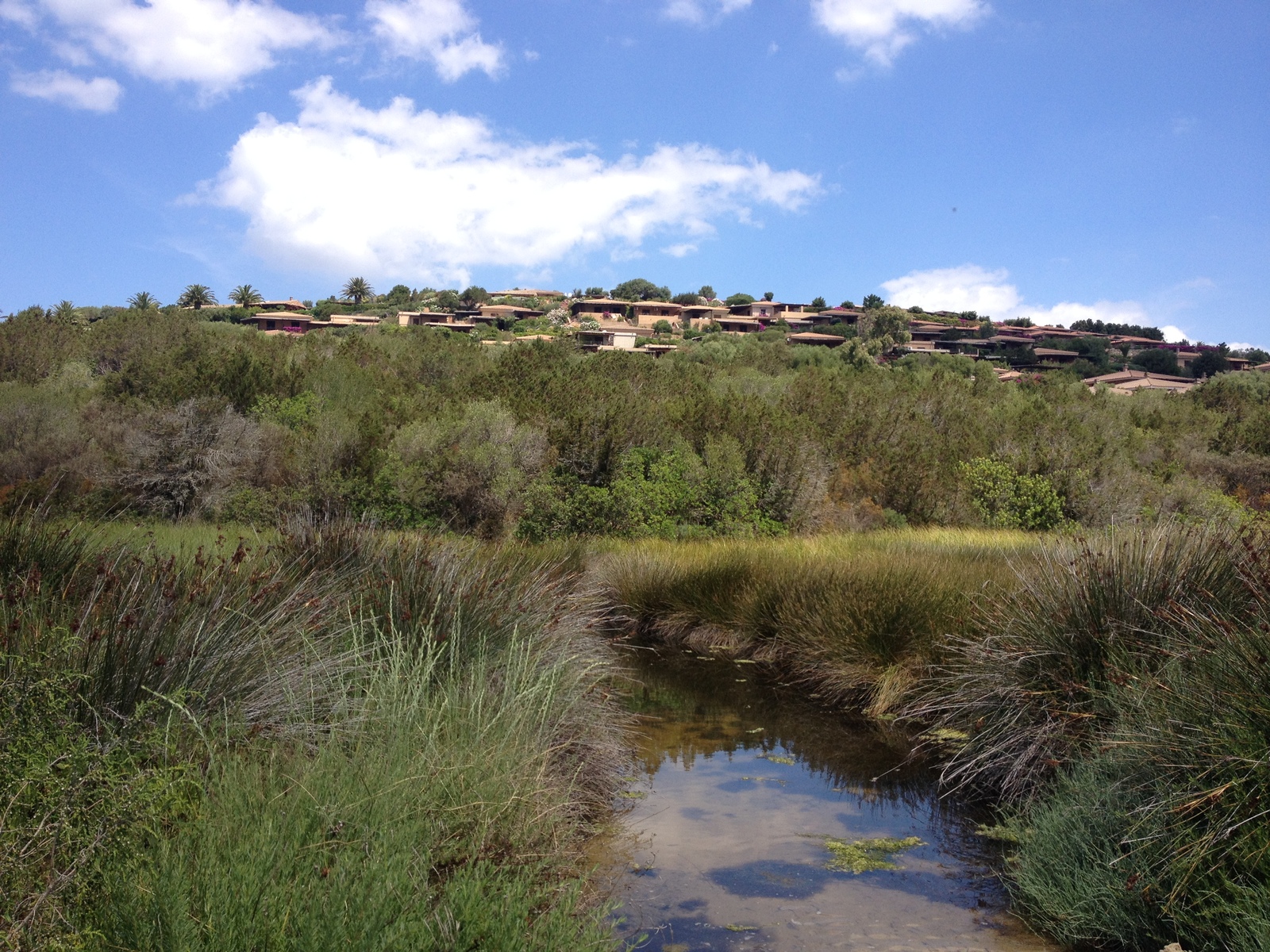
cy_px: 476
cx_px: 635
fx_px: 1284
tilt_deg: -1.1
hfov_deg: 52.6
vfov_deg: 40.7
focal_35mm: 35
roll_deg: +0.6
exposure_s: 1/1175
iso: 50
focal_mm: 4.28
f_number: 2.4
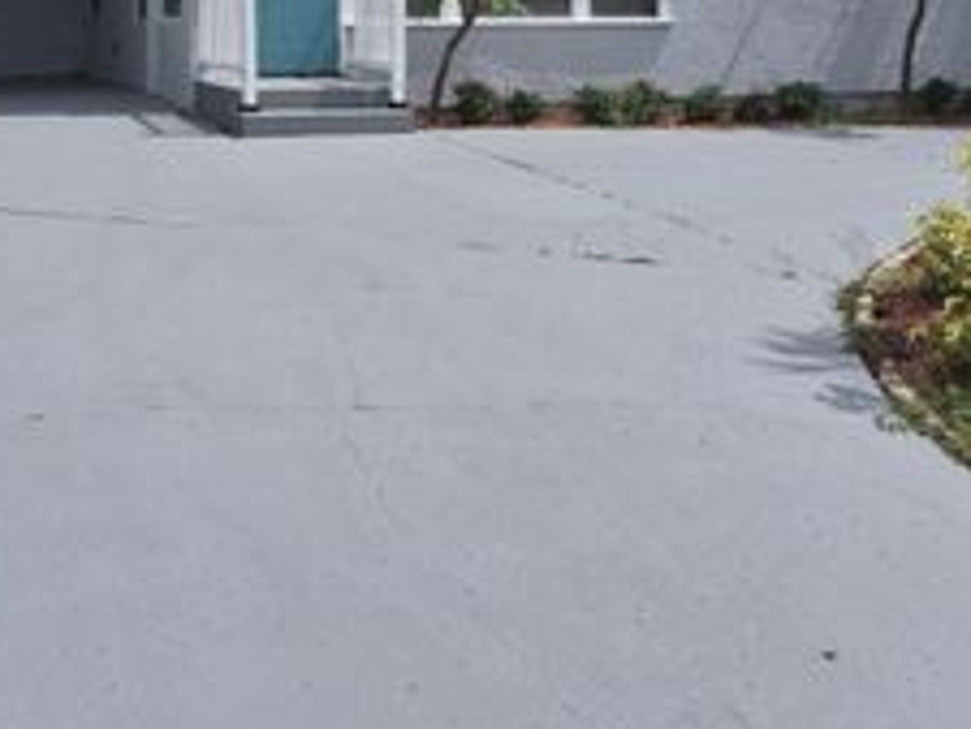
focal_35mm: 51
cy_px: 41
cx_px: 466
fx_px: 1431
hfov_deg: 37.5
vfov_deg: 27.3
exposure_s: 1/3400
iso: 25
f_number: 1.8
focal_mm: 5.4
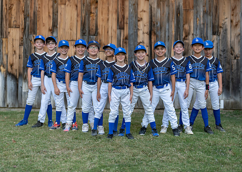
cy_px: 85
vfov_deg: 23.0
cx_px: 128
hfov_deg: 31.9
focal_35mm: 62
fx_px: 424
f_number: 1.6
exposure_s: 1/640
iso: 100
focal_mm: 50
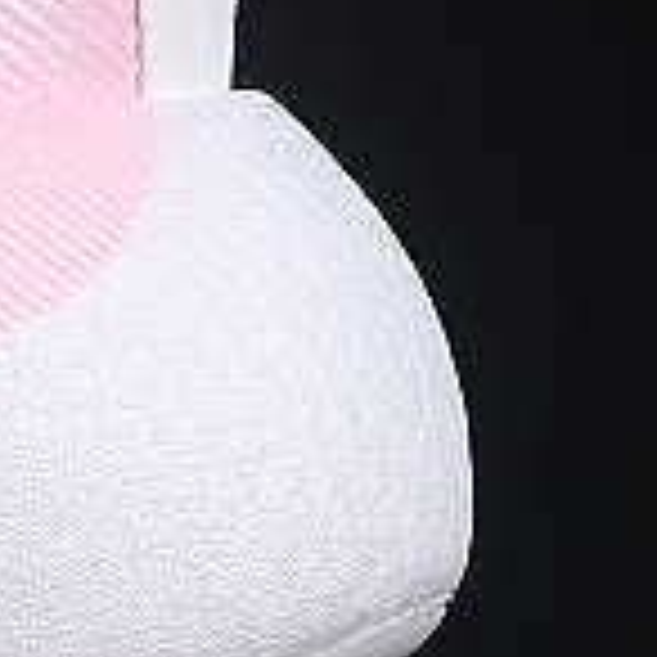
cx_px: -1192
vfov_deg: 3.7
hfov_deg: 3.6
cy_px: -207
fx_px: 10157
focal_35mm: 473
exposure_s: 1/80
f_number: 8
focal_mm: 50
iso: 160
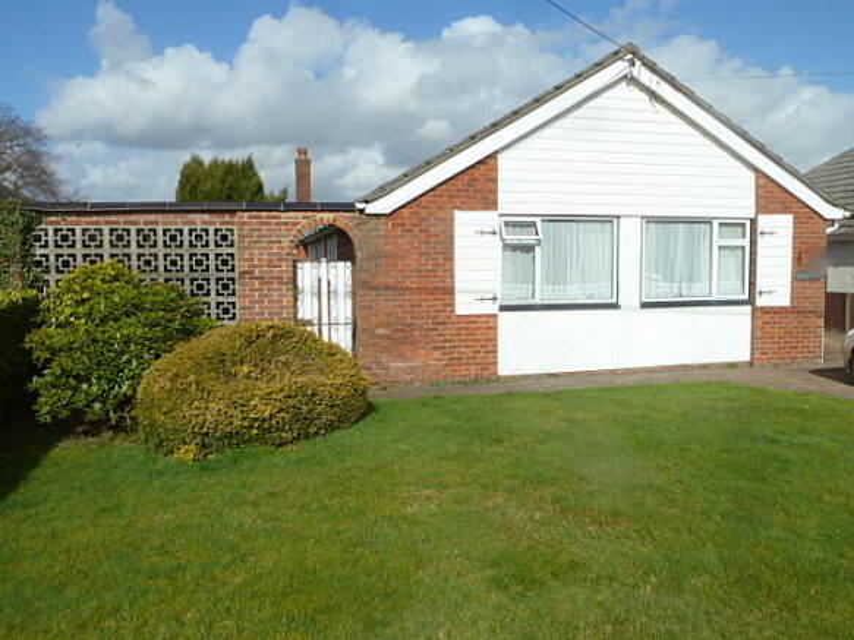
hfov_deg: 61.7
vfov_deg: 48.2
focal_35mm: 29
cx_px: 427
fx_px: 715
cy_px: 320
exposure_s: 1/640
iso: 80
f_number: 5.6
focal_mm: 4.7
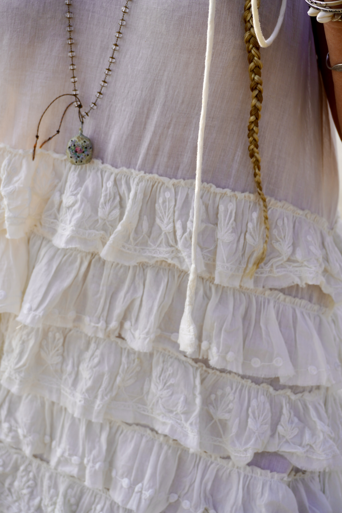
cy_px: 256
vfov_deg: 32.6
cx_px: 171
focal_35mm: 62
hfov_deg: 22.1
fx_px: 876
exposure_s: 1/640
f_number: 5.6
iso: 100
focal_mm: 41
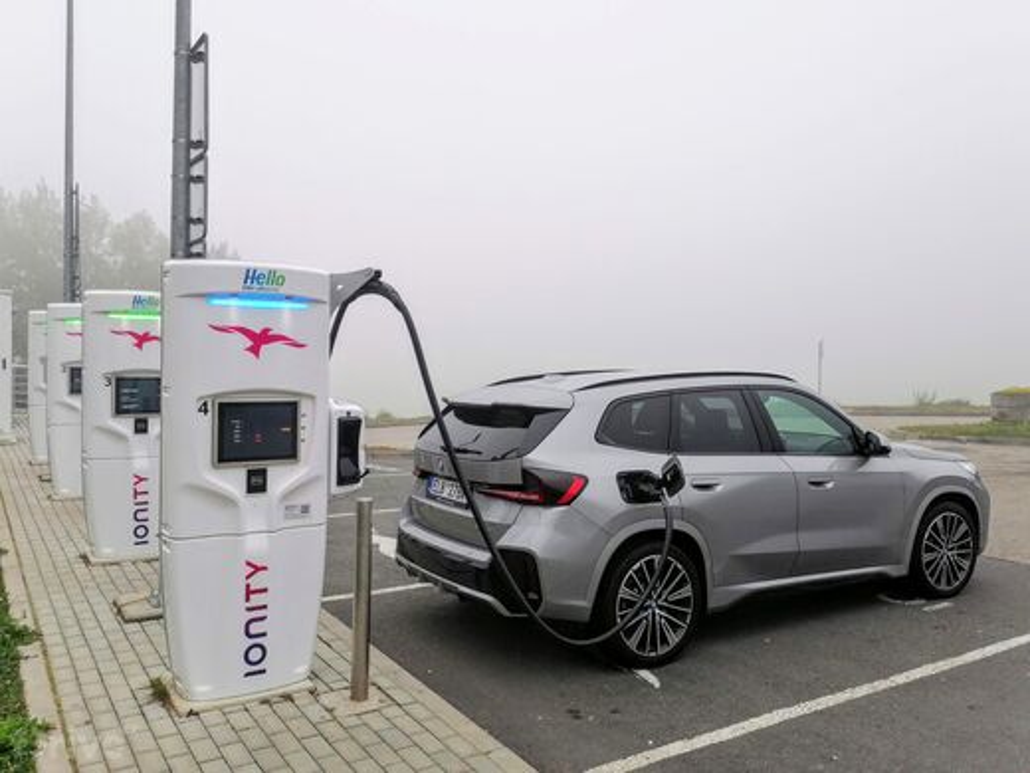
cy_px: 386
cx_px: 515
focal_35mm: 30
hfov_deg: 60.0
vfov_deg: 46.8
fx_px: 893
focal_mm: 5.3
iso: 50
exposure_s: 1/228
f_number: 1.8
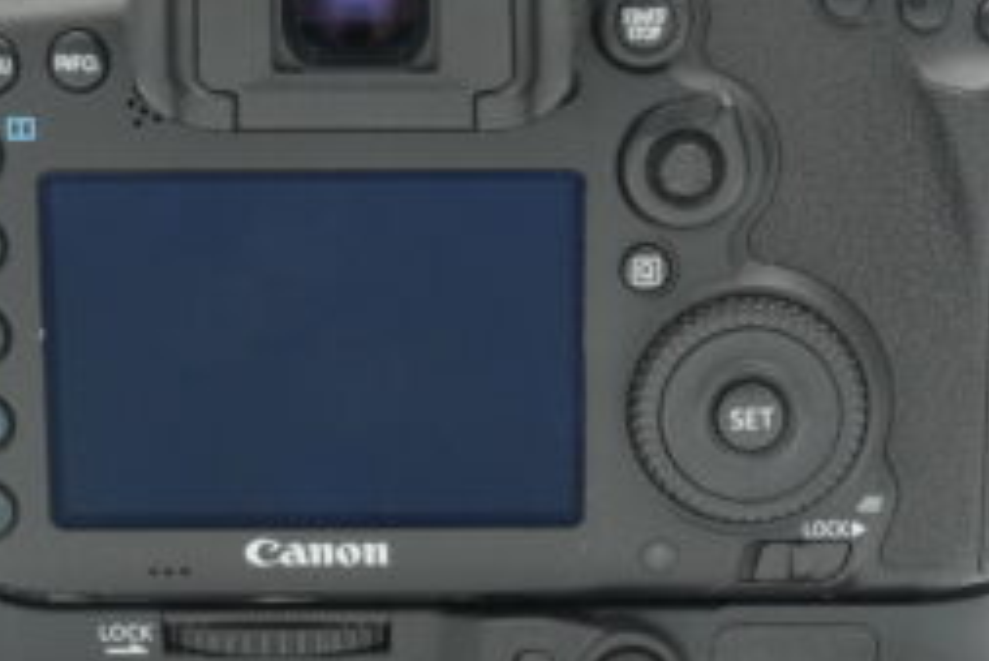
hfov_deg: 16.9
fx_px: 3326
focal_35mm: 121
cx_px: 477
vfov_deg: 11.3
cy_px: 360
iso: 1000
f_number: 14
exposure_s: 1/100
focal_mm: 34
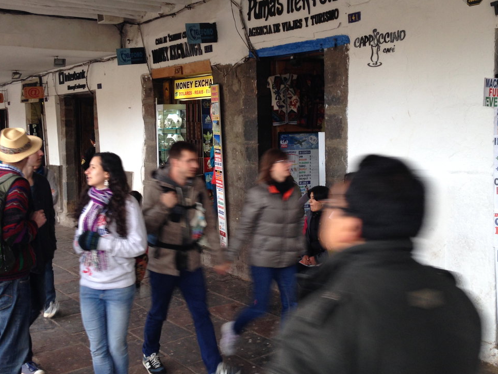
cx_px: 248
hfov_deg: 45.8
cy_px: 150
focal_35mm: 41
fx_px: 590
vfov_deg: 35.0
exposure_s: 1/20
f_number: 2.4
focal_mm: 4.12
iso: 64
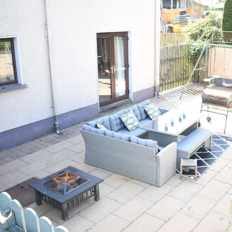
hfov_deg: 38.3
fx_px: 326
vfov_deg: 39.2
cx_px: 171
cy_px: 115
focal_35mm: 43
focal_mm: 22
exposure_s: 1/60
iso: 100
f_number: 3.8
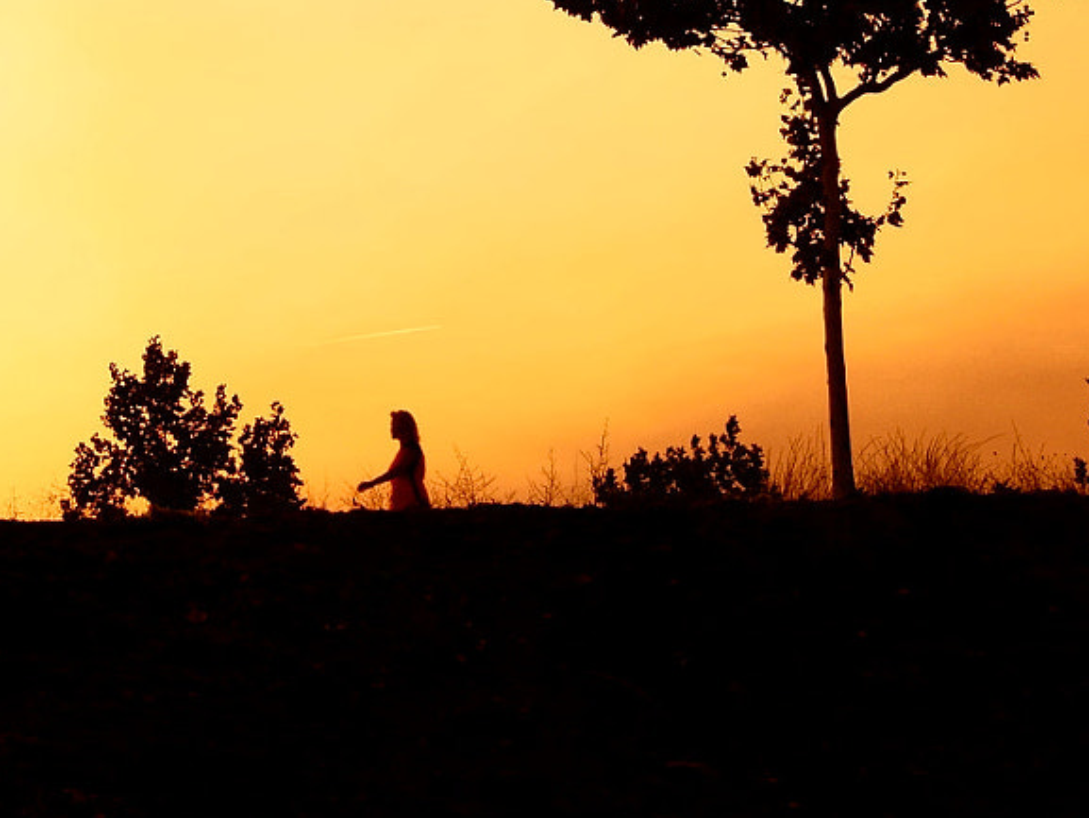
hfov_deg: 24.4
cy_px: 278
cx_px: 657
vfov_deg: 18.4
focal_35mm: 80
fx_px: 2517
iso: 100
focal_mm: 20
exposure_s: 1/80
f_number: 10
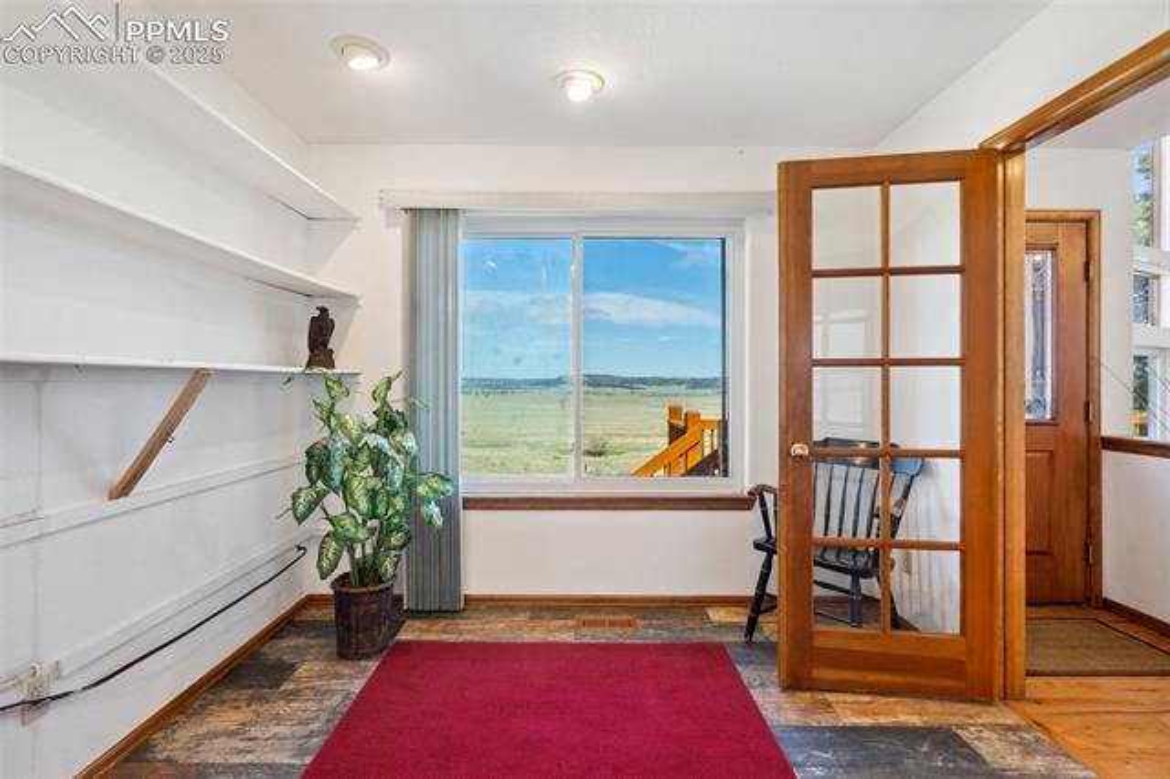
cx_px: 585
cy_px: 390
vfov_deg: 73.7
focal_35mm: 16
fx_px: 520
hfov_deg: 96.8
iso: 100
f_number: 6.3
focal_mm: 16
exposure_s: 1/5
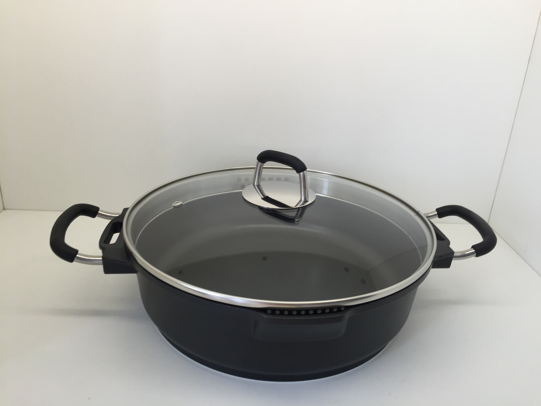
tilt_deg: -22.9
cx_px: 270
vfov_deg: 48.2
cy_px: 203
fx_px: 453
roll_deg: -2.2
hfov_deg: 61.7
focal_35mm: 29
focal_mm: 4.15
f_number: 2.2
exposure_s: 1/100
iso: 50
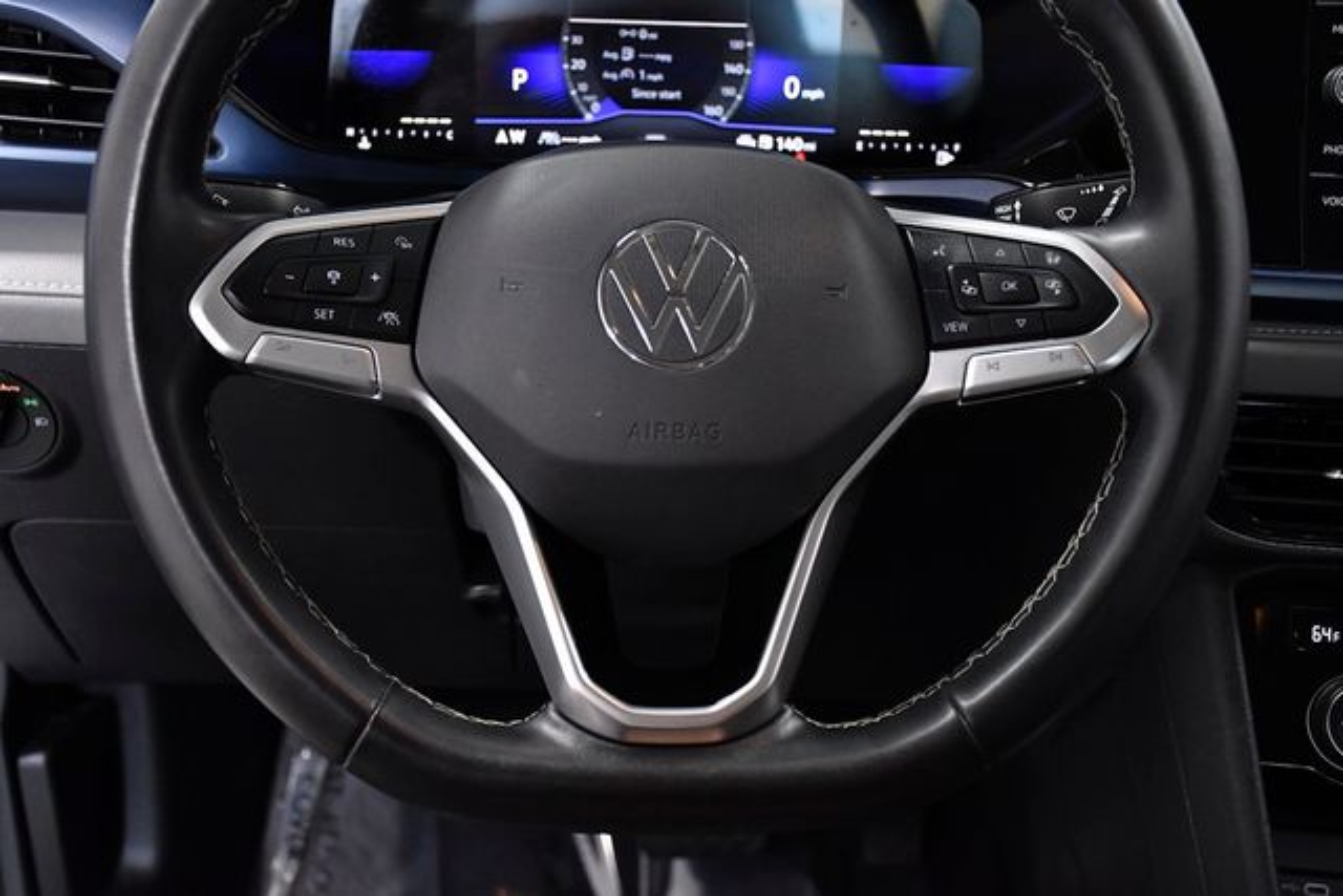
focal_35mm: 48
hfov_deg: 41.1
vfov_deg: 28.1
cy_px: 448
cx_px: 672
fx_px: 1791
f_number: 4
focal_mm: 32
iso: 2500
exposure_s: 1/250
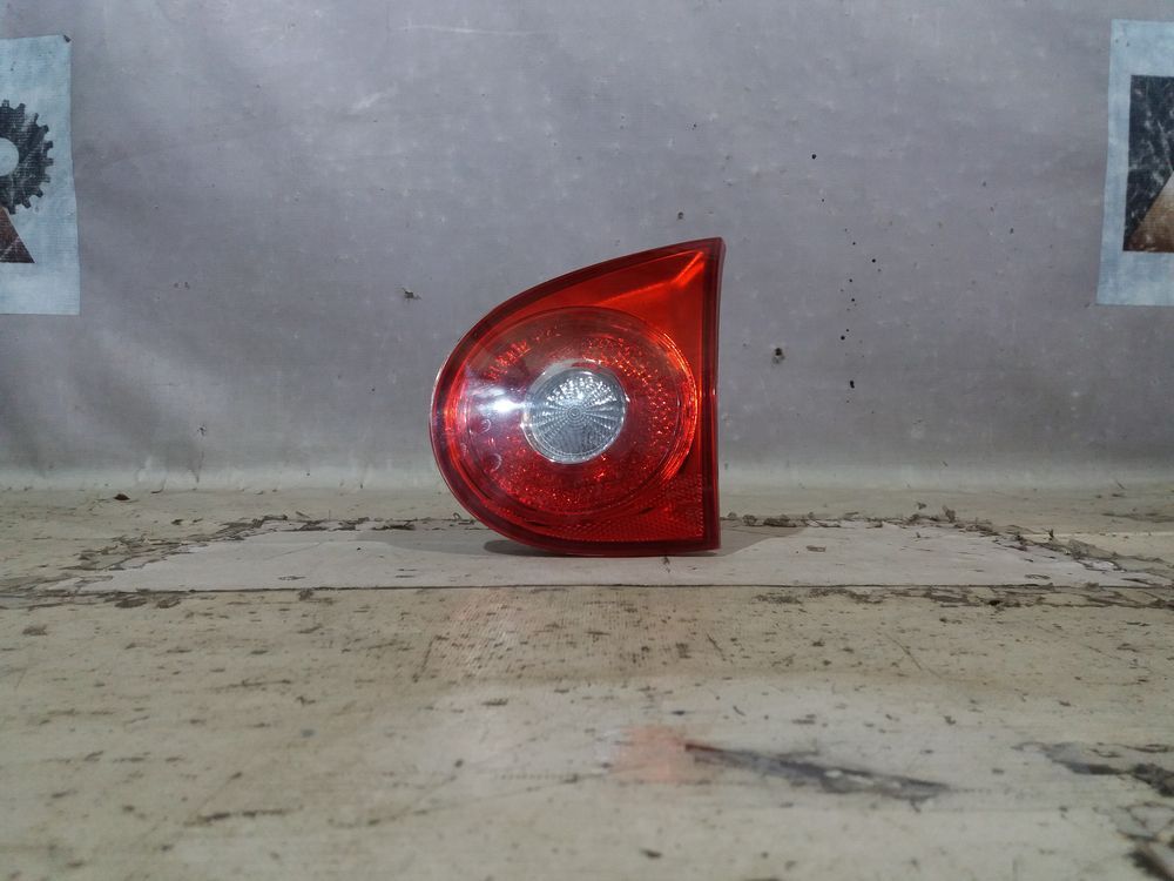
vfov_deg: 49.7
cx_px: 587
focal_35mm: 28
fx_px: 950
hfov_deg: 63.4
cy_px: 440
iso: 125
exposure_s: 1/33
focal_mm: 3.7
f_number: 1.9
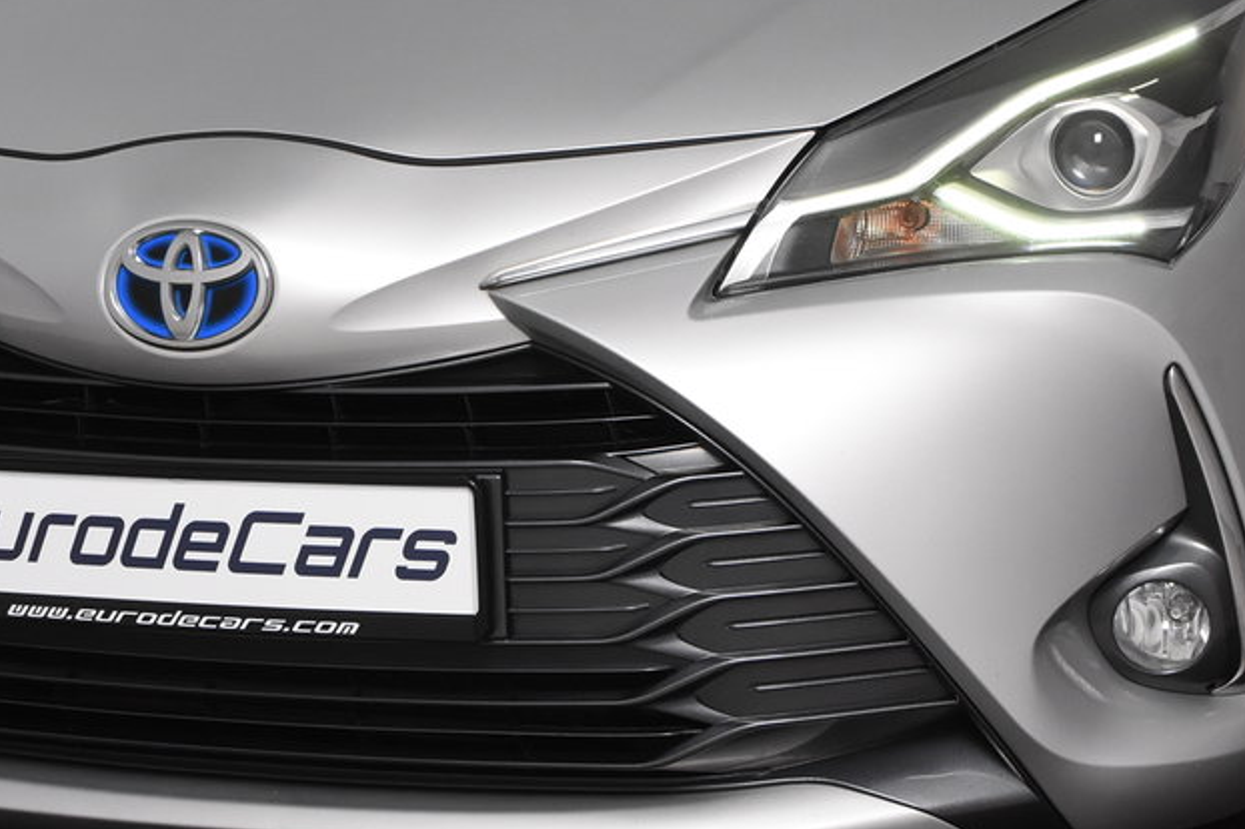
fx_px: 3629
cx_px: 697
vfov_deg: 13.0
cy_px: 247
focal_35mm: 105
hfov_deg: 19.5
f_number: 6.3
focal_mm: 34
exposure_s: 1/160
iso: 1600
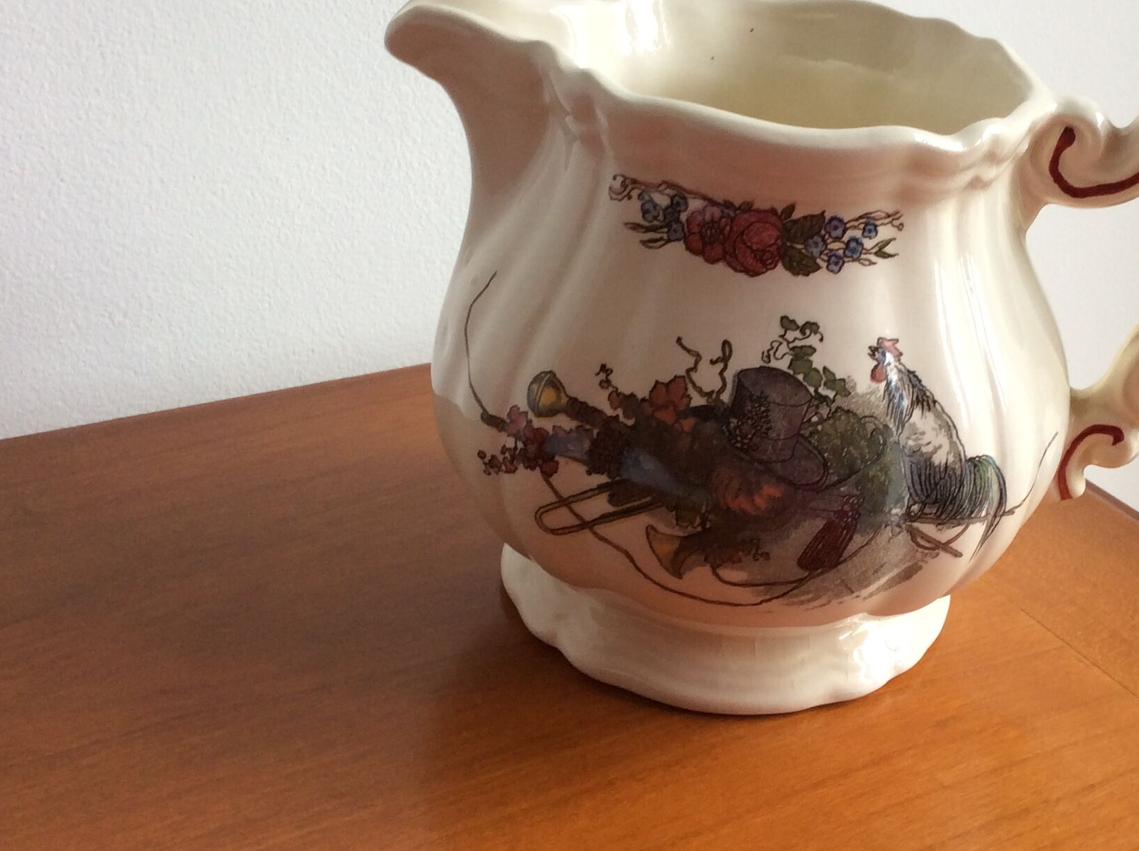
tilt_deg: -25.6
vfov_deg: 28.5
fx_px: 1676
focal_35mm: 51
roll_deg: -5.0
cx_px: 733
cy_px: 366
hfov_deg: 37.2
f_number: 2.4
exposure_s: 1/25
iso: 50
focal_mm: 3.3
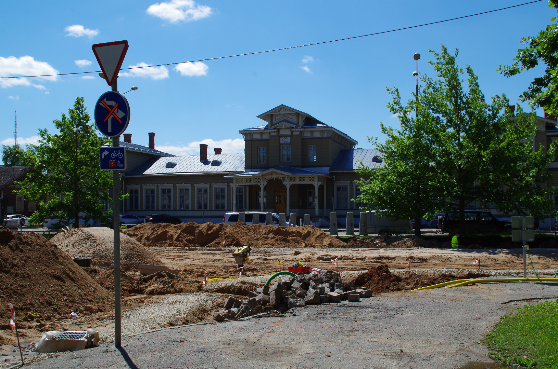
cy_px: 184
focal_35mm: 49
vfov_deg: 27.4
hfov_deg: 40.4
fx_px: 758
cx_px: 279
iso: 100
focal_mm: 33
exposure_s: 1/160
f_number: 13
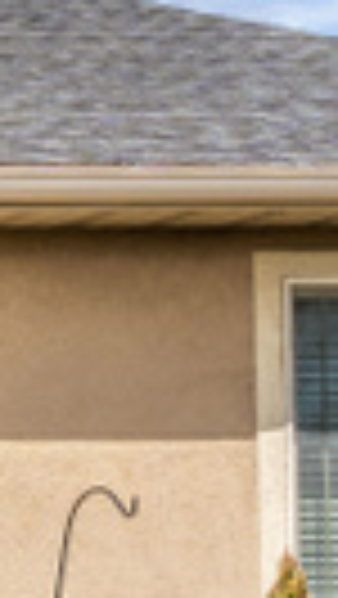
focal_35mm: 121
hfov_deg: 7.2
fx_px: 1924
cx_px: -1050
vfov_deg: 17.3
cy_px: 600
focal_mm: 24
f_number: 8
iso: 250
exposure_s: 1/400
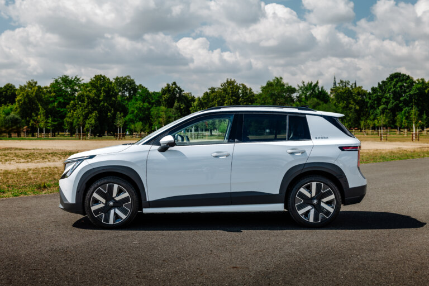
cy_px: 143
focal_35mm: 50
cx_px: 214
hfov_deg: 39.6
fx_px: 596
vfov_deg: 27.0
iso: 50
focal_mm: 50
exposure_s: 1/250
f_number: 3.5
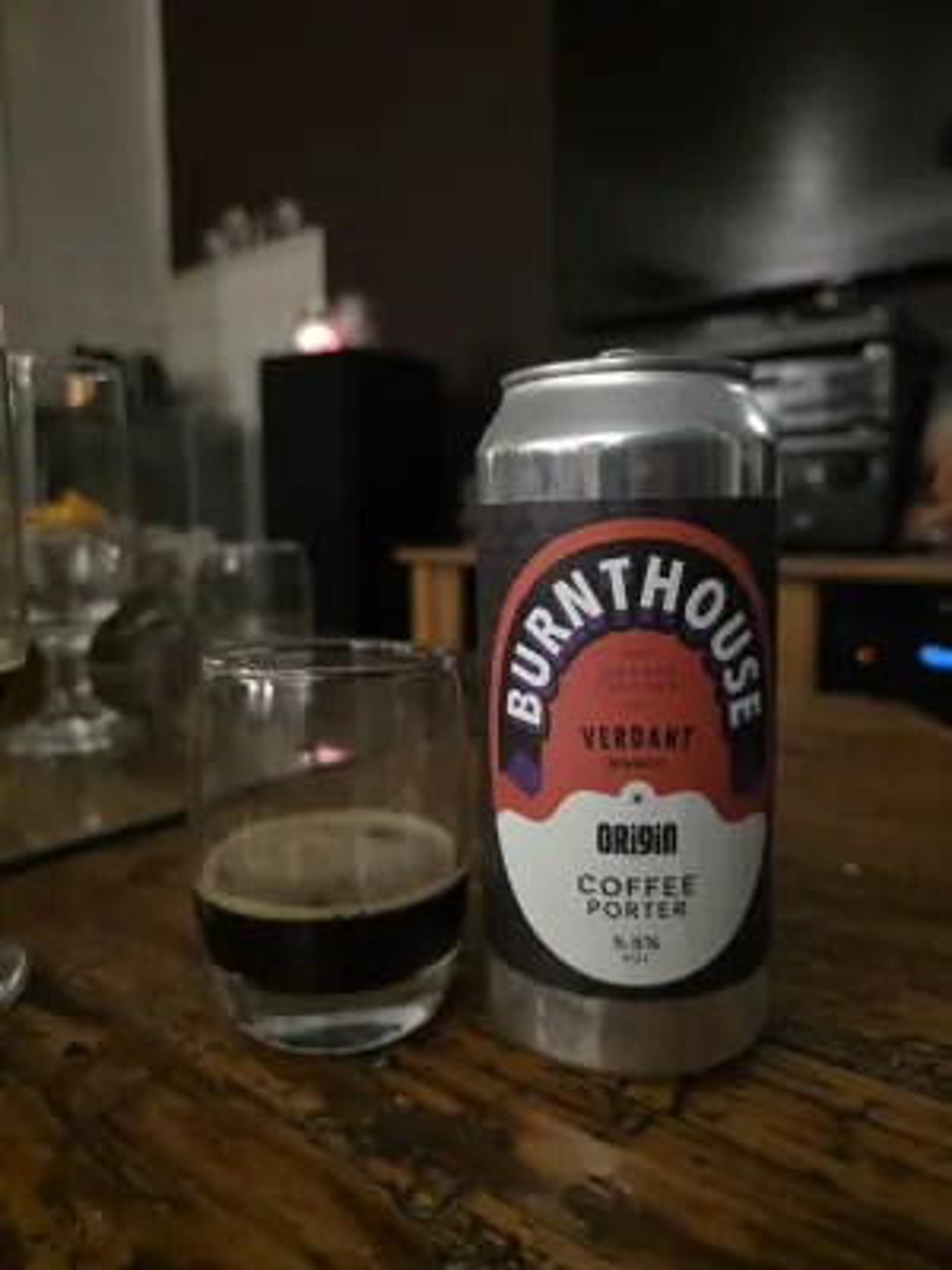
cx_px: 476
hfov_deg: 58.9
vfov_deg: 73.9
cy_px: 635
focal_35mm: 23
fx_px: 843
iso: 1600
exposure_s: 1/16.7
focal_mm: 6.3
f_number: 1.7
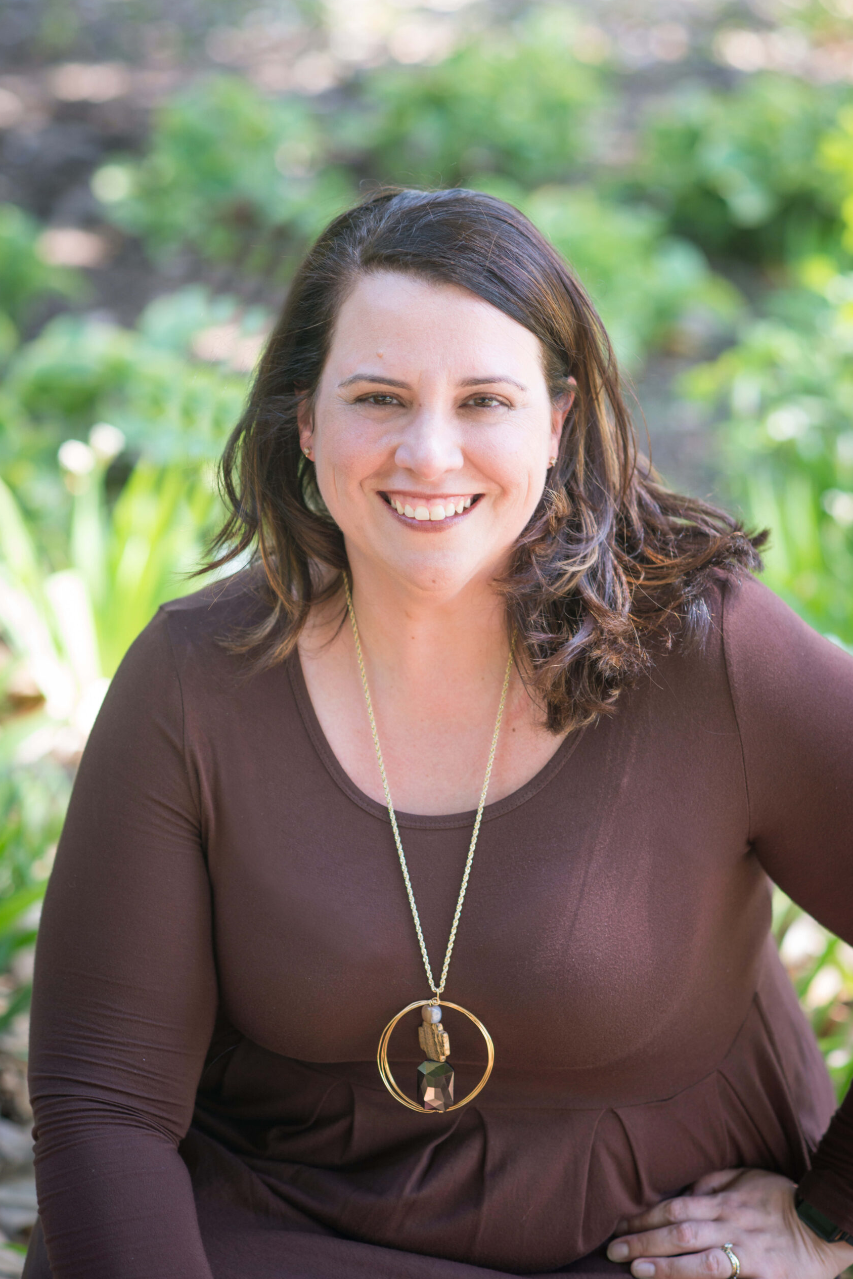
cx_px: 424
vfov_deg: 23.6
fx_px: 3056
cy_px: 640
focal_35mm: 86
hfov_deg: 15.9
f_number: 3.2
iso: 400
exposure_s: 1/250
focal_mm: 85
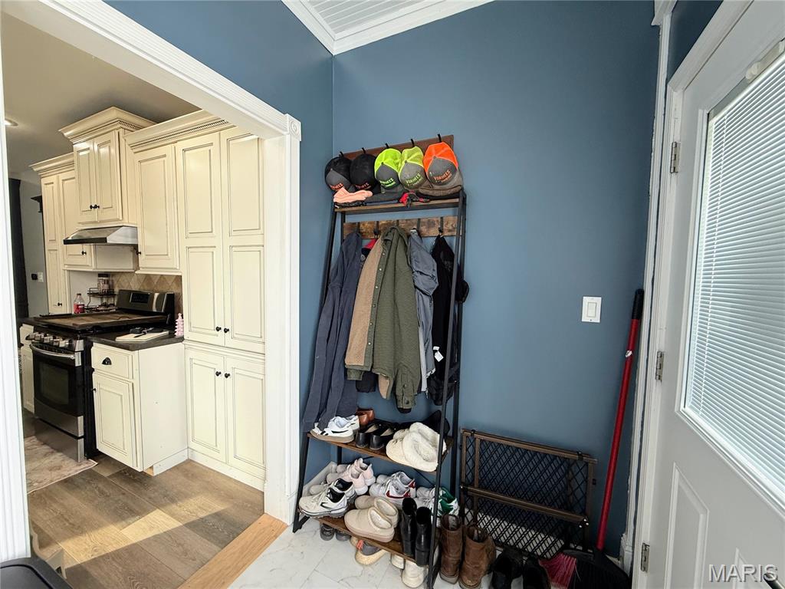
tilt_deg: -4.0
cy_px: 294
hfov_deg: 102.1
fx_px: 317
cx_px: 392
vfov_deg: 85.7
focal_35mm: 14
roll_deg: -0.8
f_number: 2.2
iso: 200
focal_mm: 2.22
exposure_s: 1/120
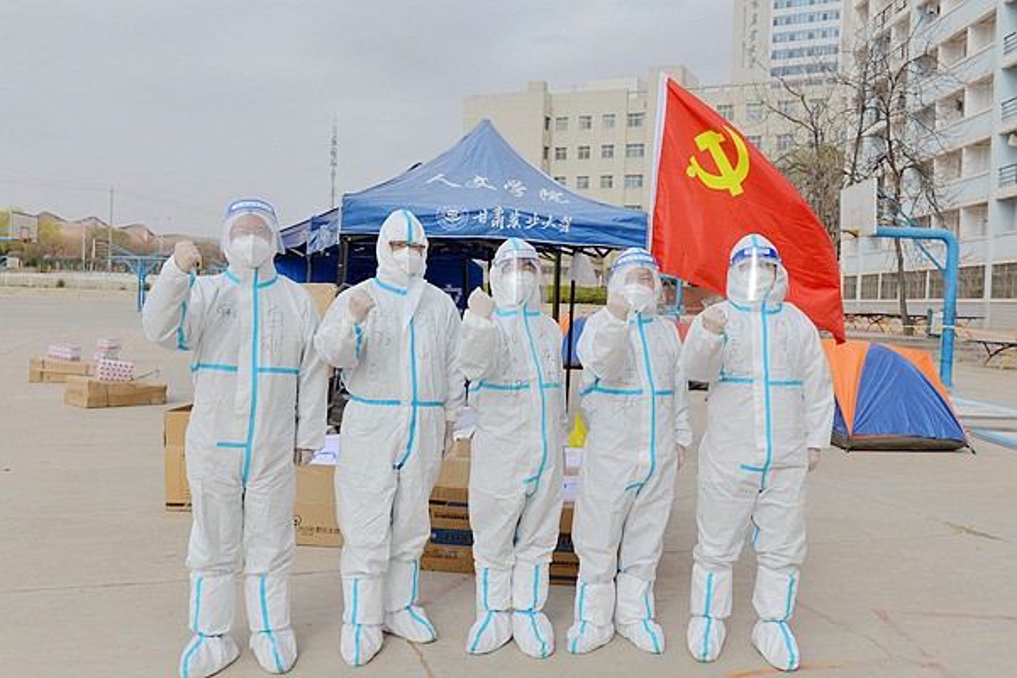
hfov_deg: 60.3
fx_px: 876
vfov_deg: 42.3
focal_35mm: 31
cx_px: 508
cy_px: 339
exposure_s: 1/320
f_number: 9
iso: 100
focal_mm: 31
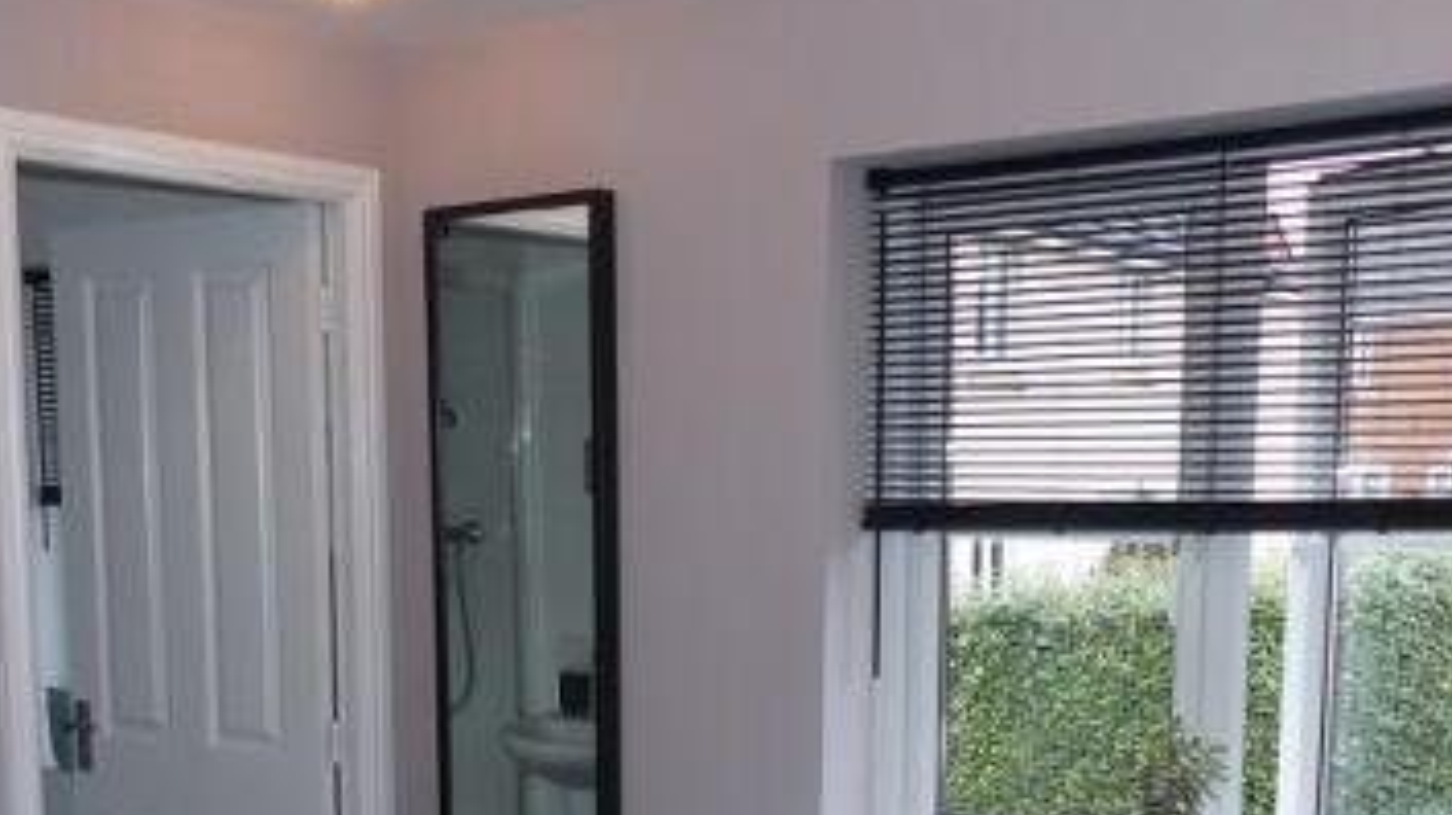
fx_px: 1731
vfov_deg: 25.6
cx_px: 664
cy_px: 739
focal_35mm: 45
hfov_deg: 45.5
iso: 125
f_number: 2.8
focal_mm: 4.5
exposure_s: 1/50
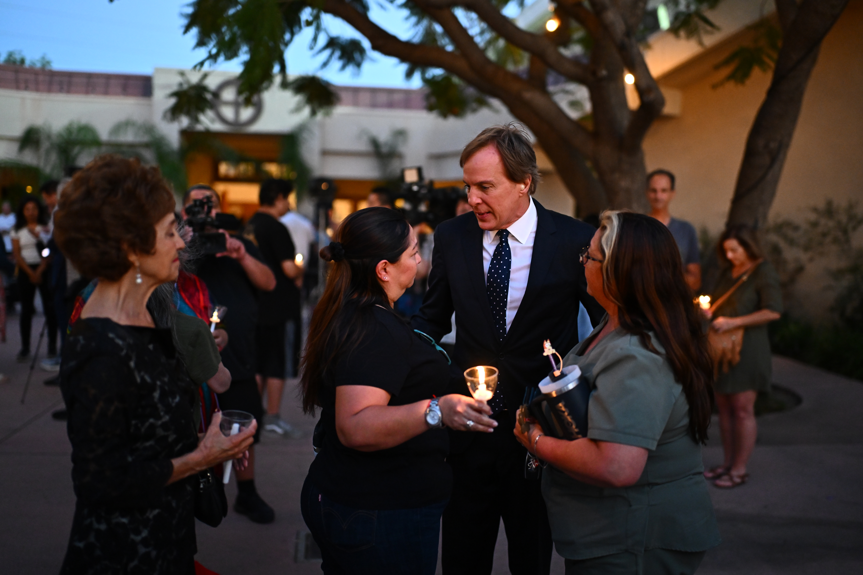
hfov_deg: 54.4
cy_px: 288
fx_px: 839
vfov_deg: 37.9
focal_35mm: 35
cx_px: 432
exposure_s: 1/320
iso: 3200
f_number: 1.2
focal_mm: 35
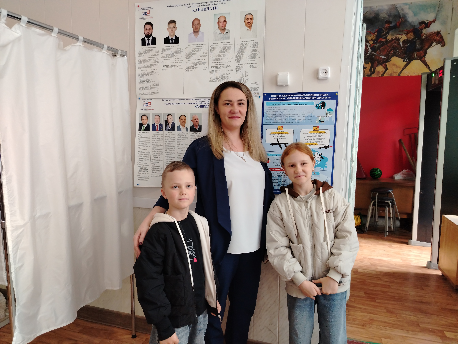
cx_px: 229
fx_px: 318
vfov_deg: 56.8
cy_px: 172
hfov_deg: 71.6
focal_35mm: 24
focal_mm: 5.25
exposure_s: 1/50
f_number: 1.75
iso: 320
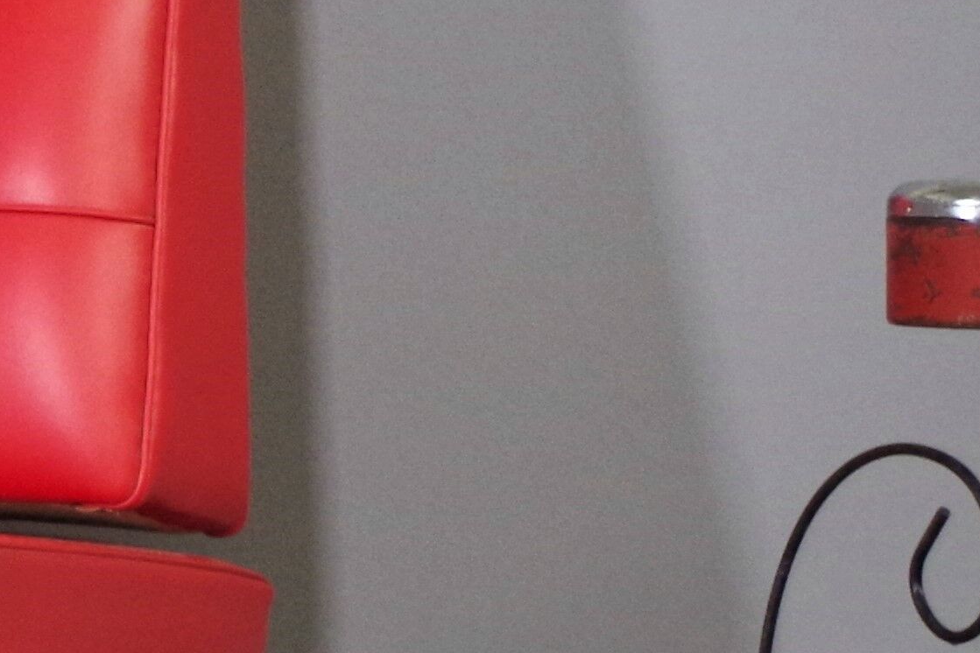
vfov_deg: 7.1
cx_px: -1046
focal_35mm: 193
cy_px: 191
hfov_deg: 9.8
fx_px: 5253
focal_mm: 24.38
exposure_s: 1/60
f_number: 4
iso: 800
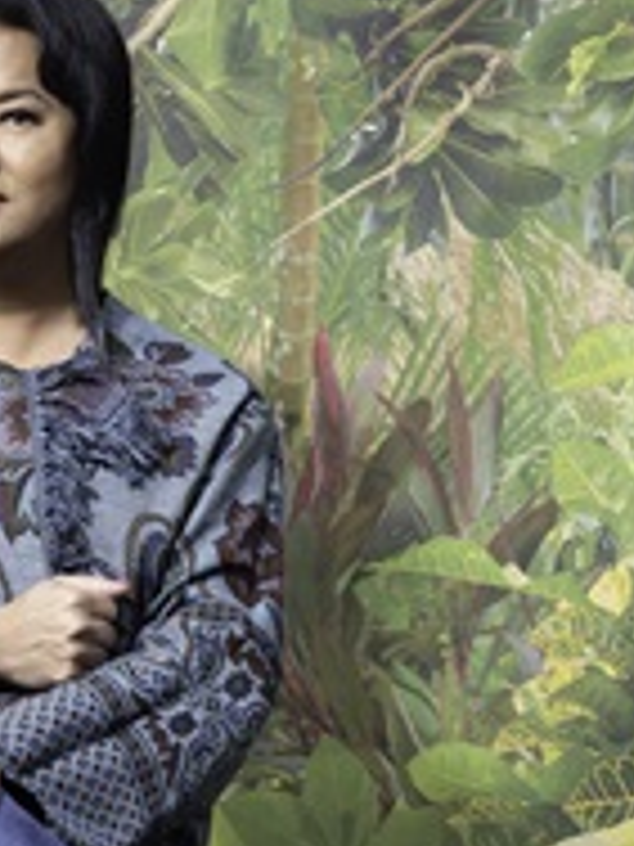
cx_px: -22
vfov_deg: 11.6
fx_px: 4151
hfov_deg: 8.7
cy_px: 137
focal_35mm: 170
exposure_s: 1/125
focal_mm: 30
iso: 100
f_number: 6.4
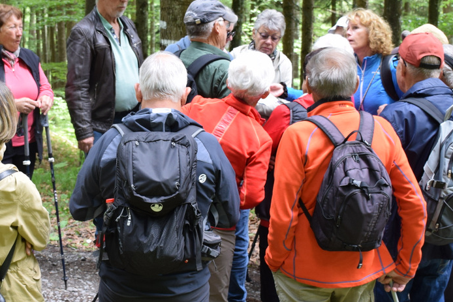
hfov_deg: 24.3
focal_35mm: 83
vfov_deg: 16.5
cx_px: 137
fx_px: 1045
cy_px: 122
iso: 400
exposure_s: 1/100
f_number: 5
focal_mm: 24
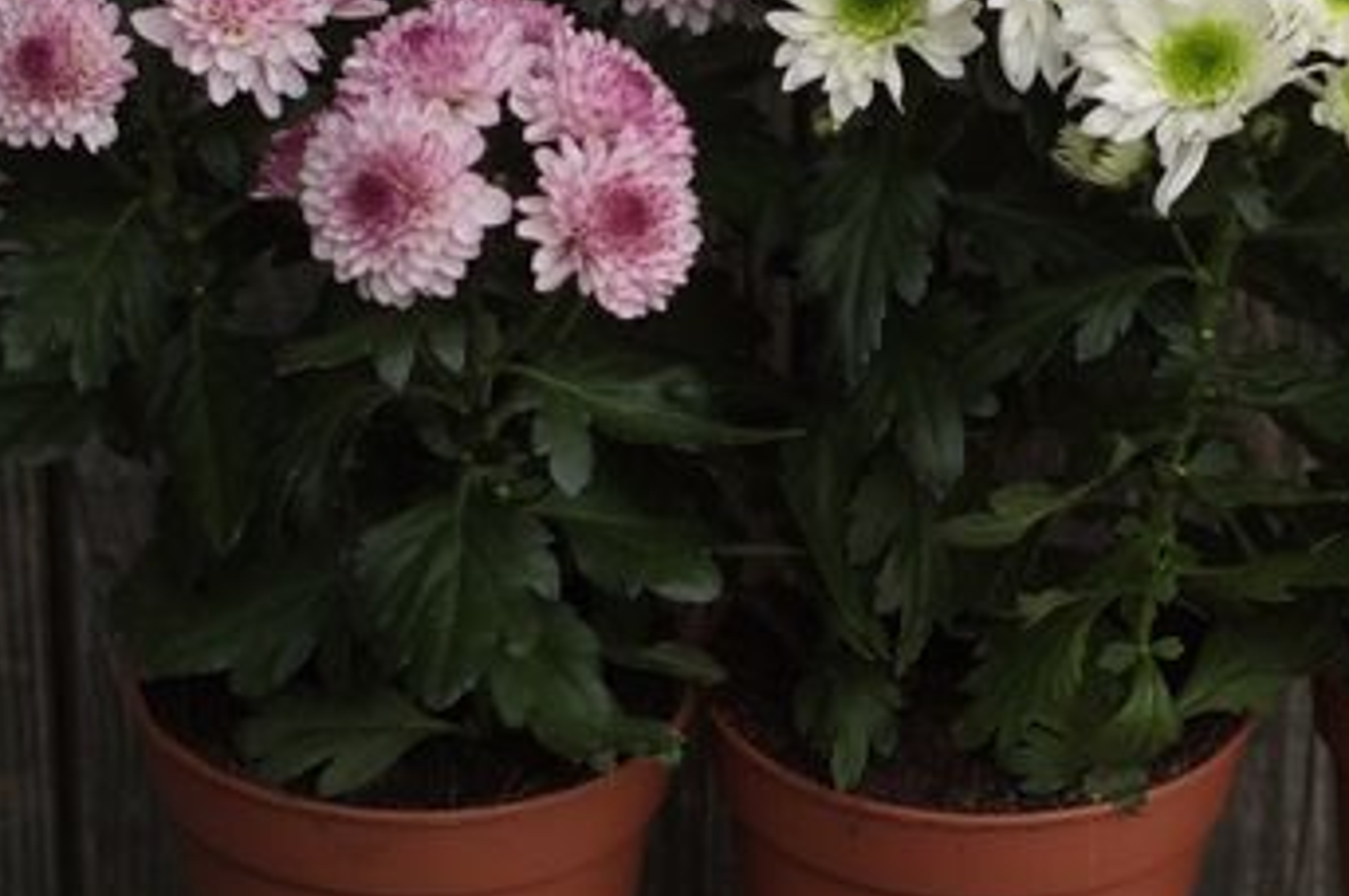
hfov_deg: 12.6
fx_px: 6065
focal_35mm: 162
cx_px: 1097
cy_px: 407
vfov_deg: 8.5
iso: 800
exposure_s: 1/400
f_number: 4
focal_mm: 50
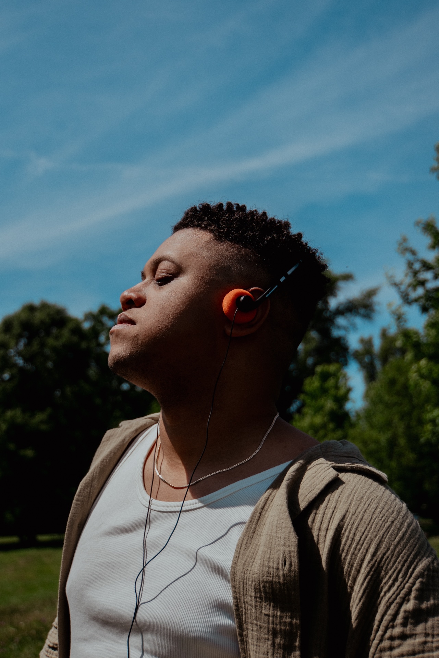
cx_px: 220
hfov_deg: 24.6
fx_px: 1005
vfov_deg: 36.2
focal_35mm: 55
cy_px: 329
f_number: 4.5
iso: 200
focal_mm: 37
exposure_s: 1/2000
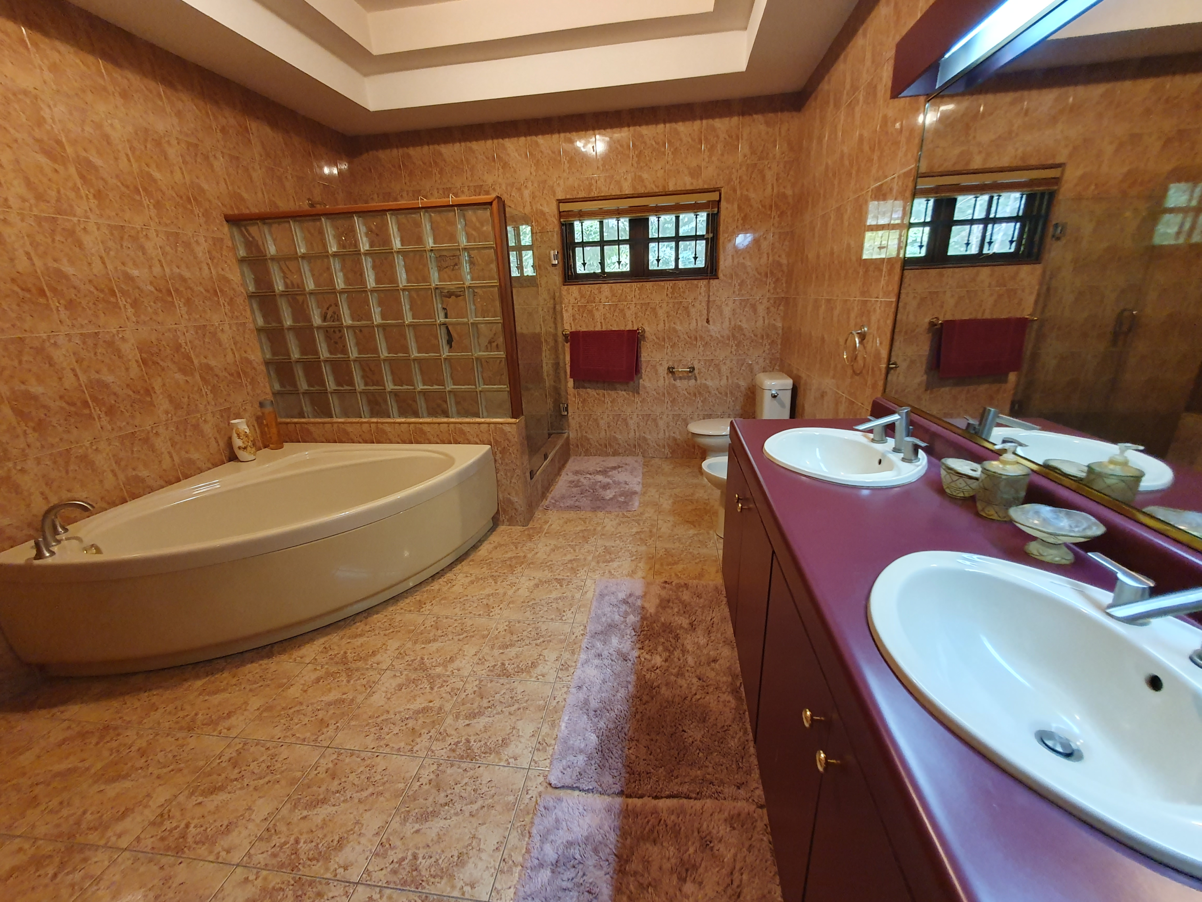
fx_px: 451
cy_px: 451
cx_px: 601
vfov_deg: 89.9
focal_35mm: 13
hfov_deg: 106.2
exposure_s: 1/60
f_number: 2.2
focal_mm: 1.8
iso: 400
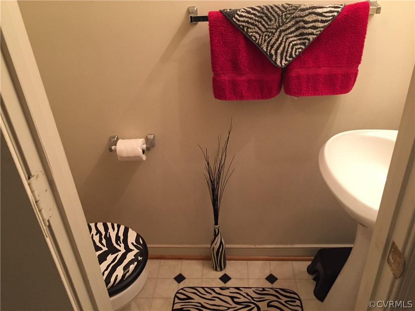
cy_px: 156
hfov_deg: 61.7
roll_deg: +2.0
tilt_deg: -32.1
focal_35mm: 29
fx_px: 348
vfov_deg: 48.2
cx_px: 208
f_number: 2.2
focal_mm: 4.15
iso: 200
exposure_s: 1/30
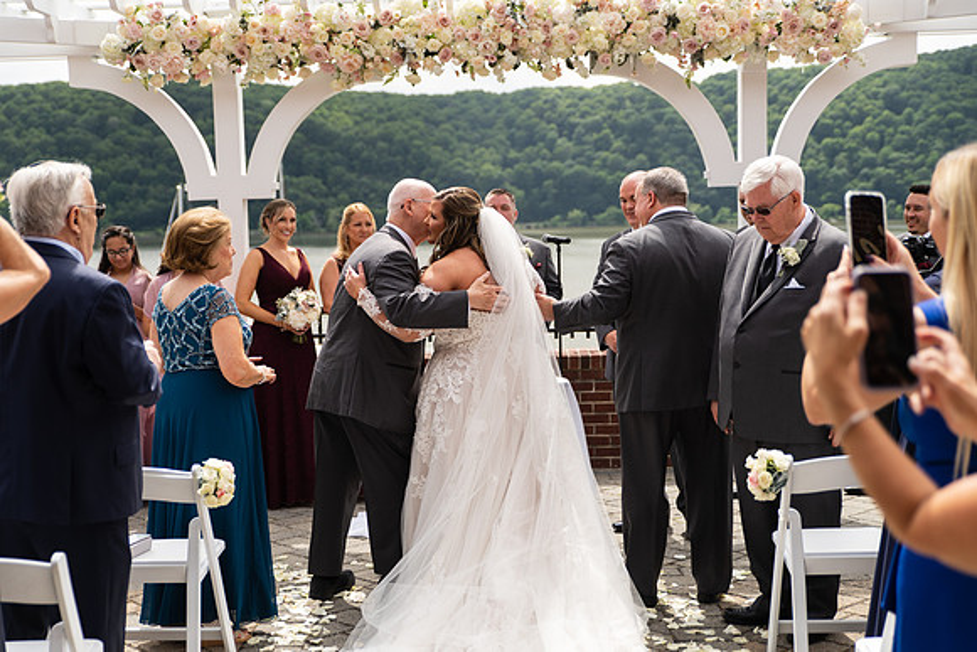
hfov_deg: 41.9
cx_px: 488
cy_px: 326
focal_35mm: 47
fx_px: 1276
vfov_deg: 28.7
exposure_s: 1/1600
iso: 125
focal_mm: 47
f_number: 2.8
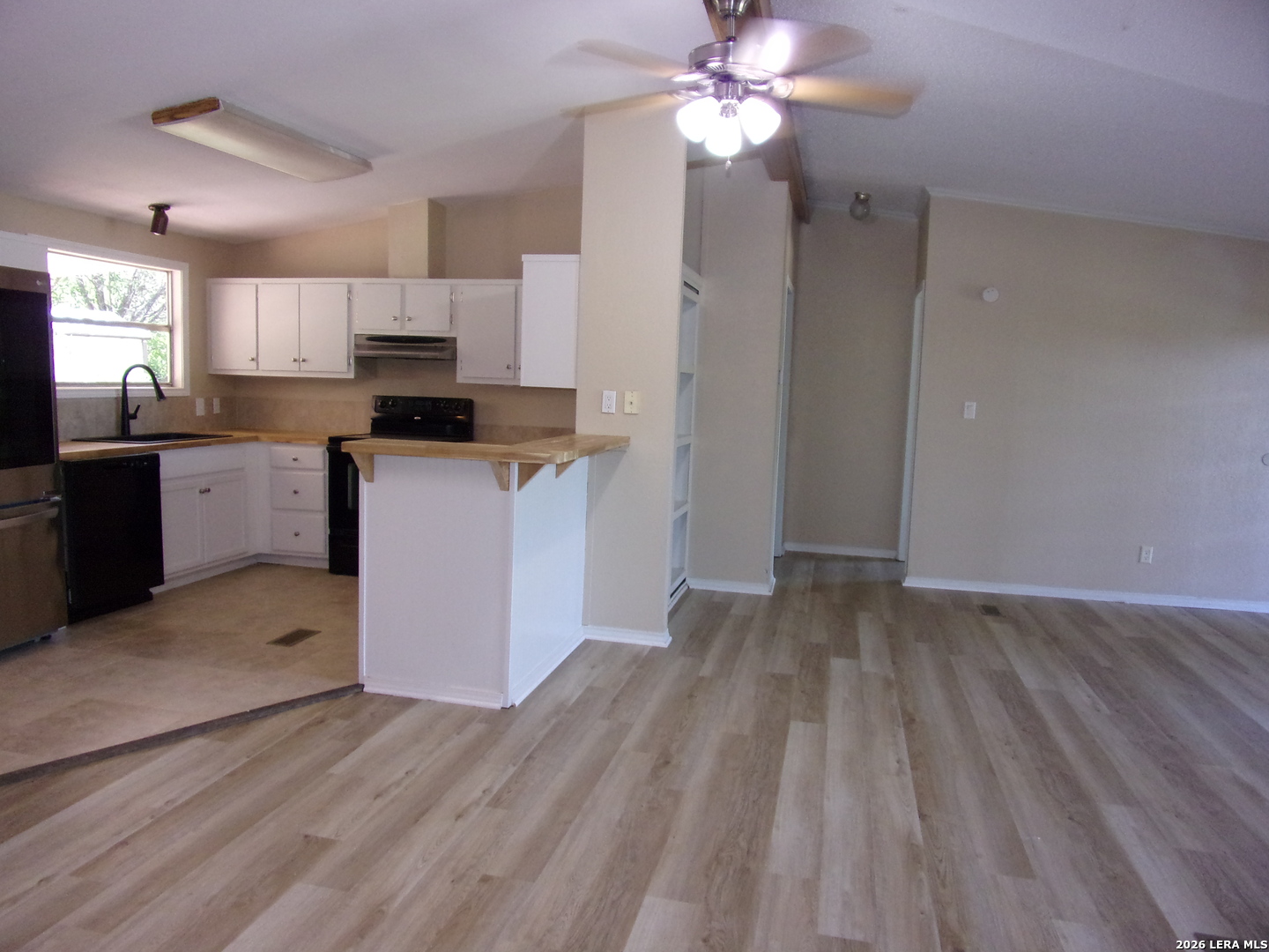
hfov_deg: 71.6
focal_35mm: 24
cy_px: 476
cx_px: 634
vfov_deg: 56.8
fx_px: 880
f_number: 3.3
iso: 200
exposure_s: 1/34
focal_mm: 4.3
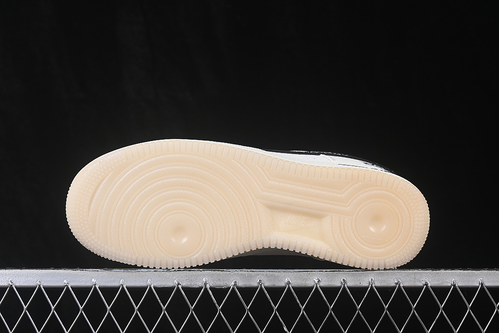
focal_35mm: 75
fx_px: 1040
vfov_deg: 18.2
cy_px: 166
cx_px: 250
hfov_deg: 27.0
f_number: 8
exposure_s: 1/80
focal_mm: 50
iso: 160
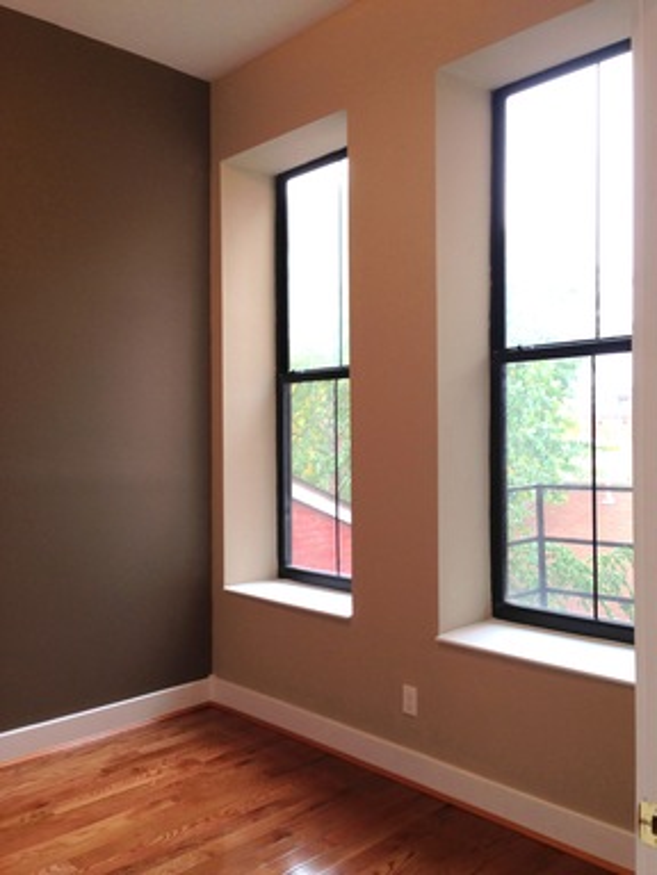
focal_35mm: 33
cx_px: 328
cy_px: 438
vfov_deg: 55.4
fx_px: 835
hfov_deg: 42.9
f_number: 2.4
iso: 50
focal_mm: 4.13
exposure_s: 1/30
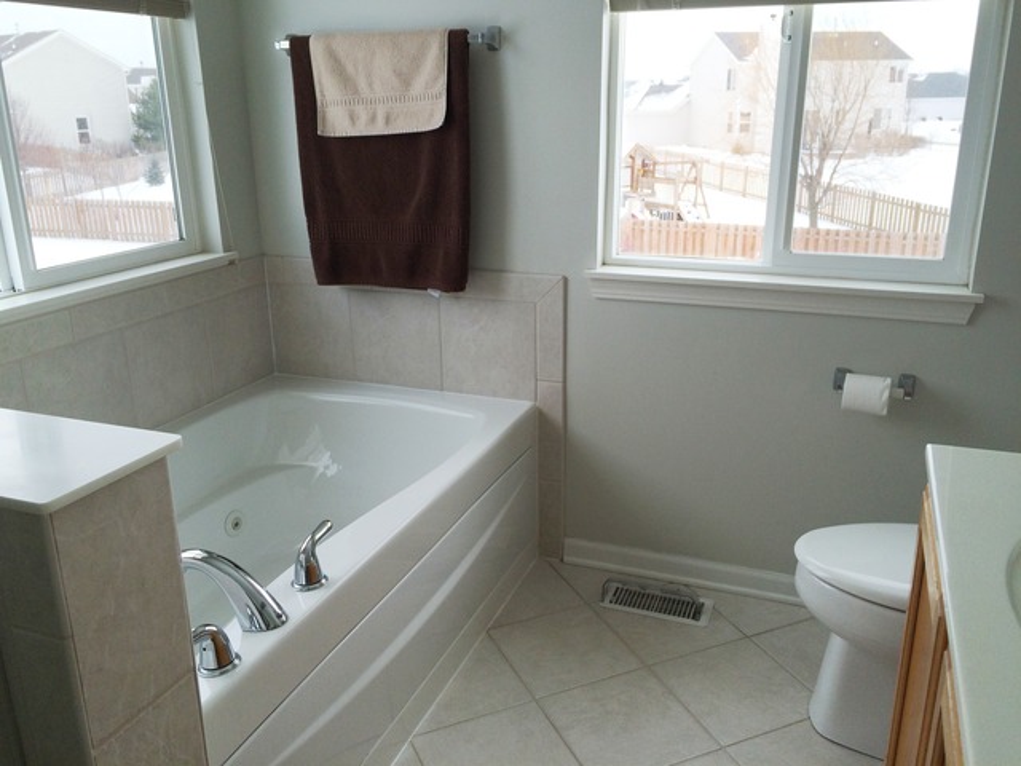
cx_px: 510
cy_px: 383
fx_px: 855
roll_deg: +2.5
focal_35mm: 29
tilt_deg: -18.2
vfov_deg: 48.2
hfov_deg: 61.7
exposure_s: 1/306
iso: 32
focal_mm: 4.15
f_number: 2.2
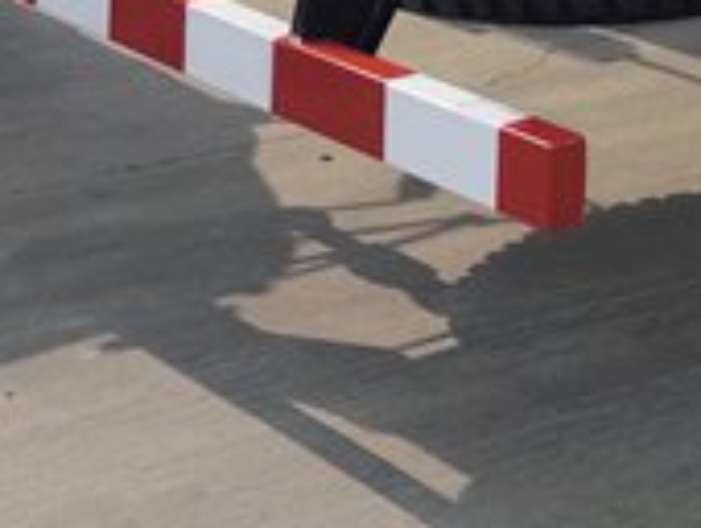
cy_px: -582
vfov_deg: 12.0
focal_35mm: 108
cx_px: 1183
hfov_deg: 16.0
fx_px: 2190
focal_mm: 6.14
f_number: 1.65
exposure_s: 1/2349
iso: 50
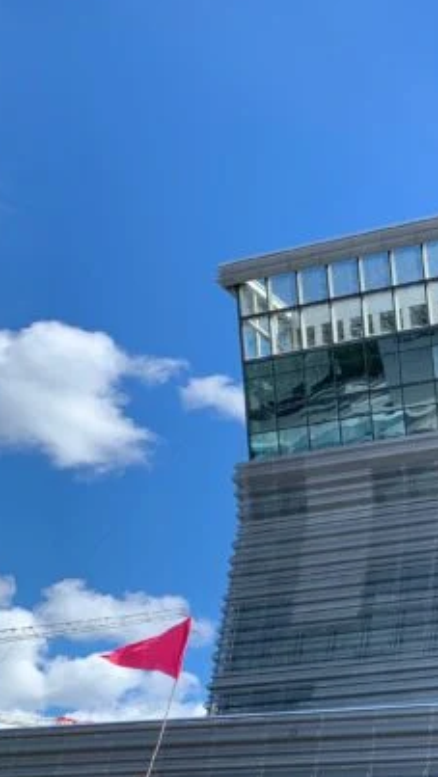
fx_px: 1114
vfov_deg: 38.2
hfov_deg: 19.0
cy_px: 494
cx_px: 697
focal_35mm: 54
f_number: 1.8
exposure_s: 1/1266
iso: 25
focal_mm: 4.25
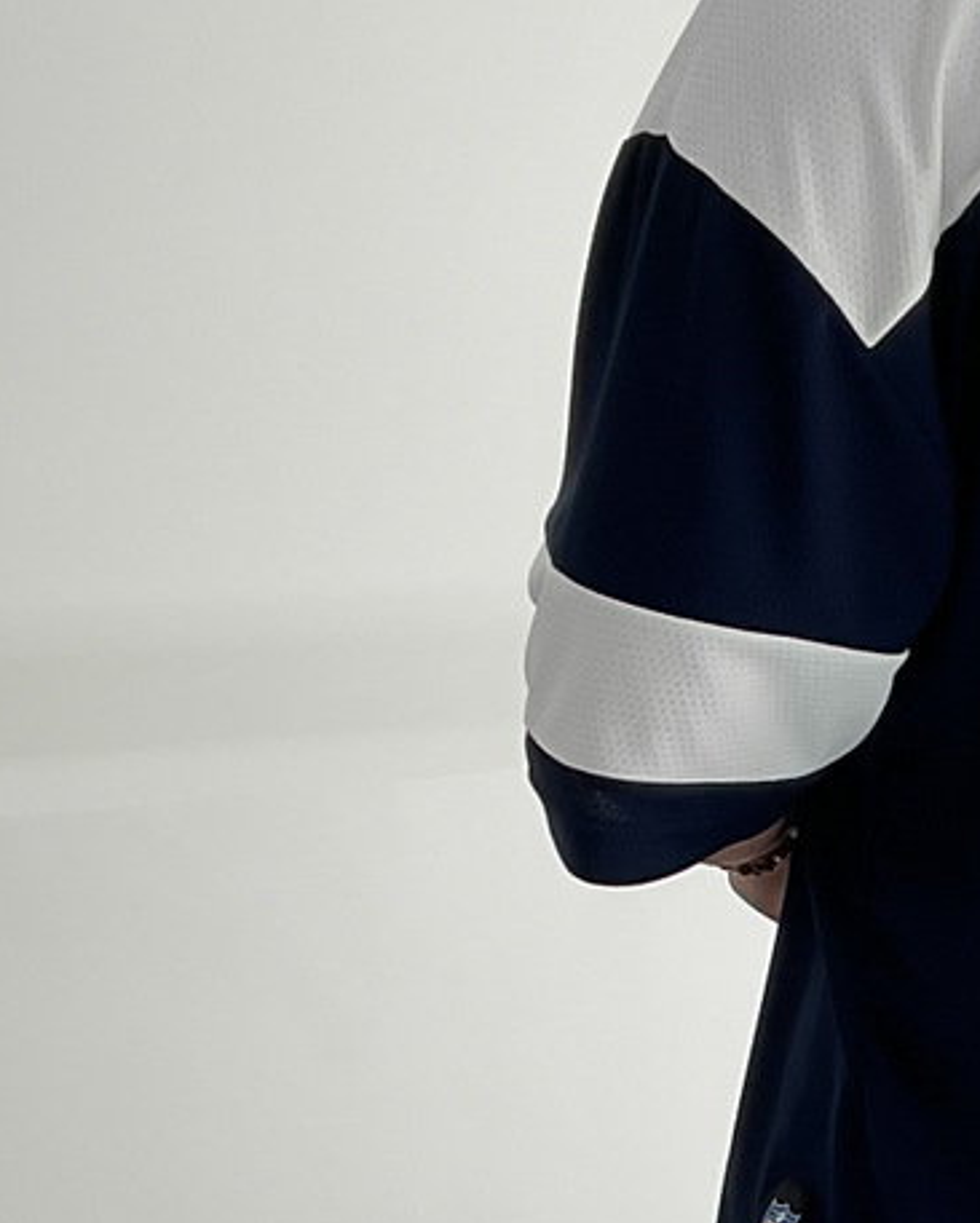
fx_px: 3587
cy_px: 1365
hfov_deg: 15.1
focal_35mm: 99
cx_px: 1154
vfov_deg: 18.6
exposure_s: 1/320
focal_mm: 3
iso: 16
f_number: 1.8
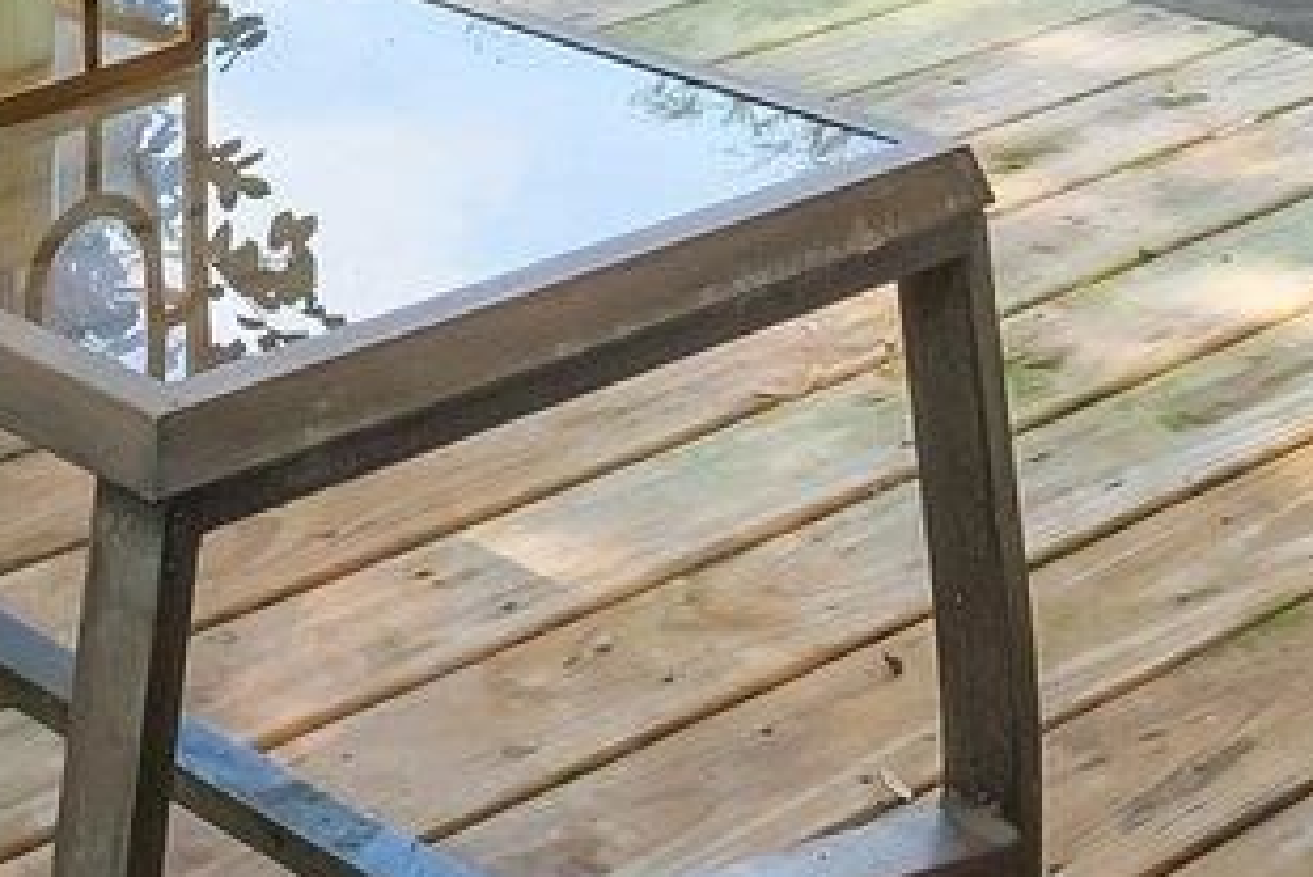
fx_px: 3612
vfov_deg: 12.0
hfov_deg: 20.5
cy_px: -1002
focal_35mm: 99
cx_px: 462
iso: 800
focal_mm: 10
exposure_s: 1/200
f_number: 8
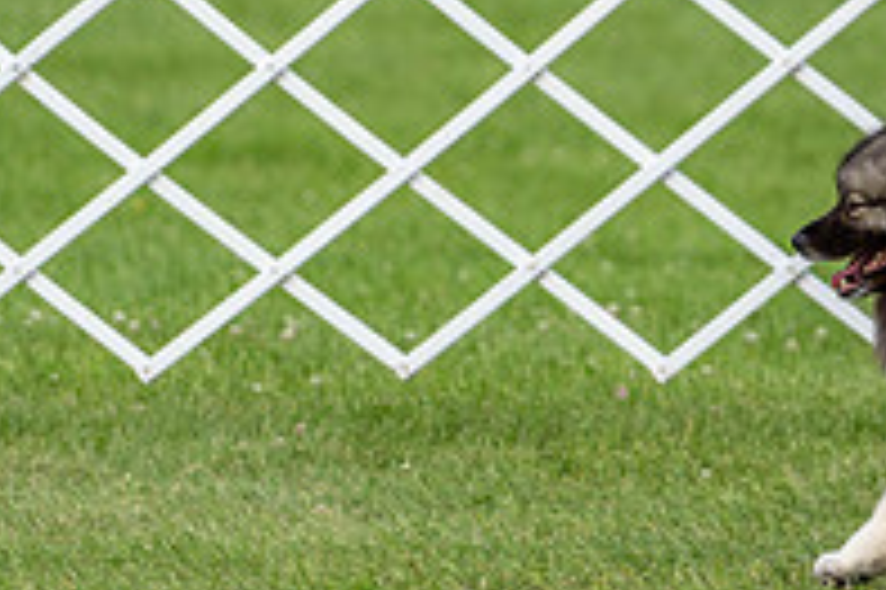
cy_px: -92
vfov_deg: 2.4
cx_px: 1061
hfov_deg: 3.5
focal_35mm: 583
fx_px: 14336
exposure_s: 1/1000
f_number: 4.5
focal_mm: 198
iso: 320
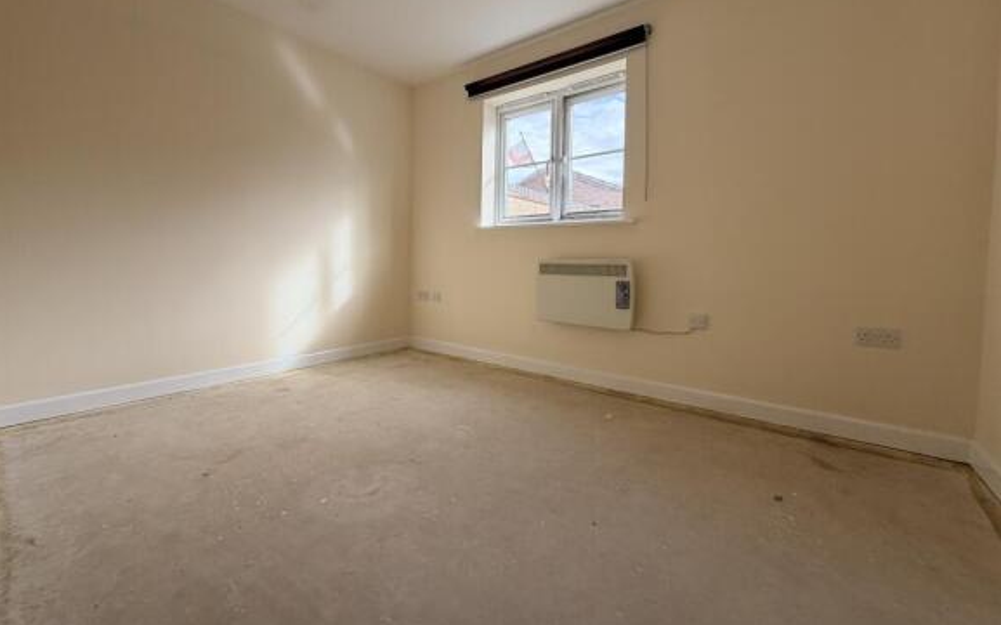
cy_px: 275
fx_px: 409
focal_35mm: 15
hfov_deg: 101.5
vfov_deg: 74.4
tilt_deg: -1.7
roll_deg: +0.0
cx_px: 497
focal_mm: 2.22
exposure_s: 1/121
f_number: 2.2
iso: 64
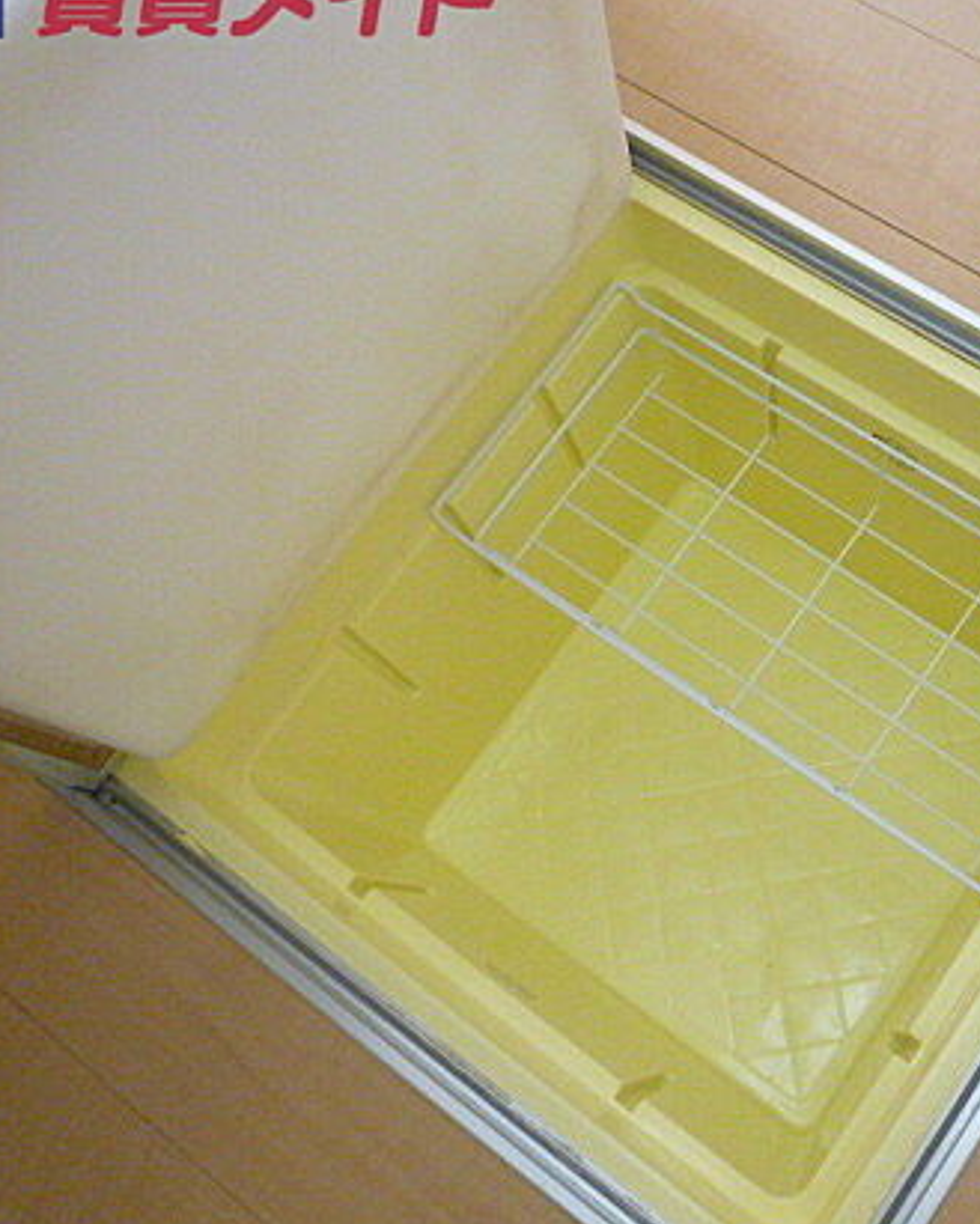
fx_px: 1377
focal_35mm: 38
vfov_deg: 47.9
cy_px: 587
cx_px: 736
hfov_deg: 38.2
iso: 500
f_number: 2.8
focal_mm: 4.4
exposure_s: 1/125
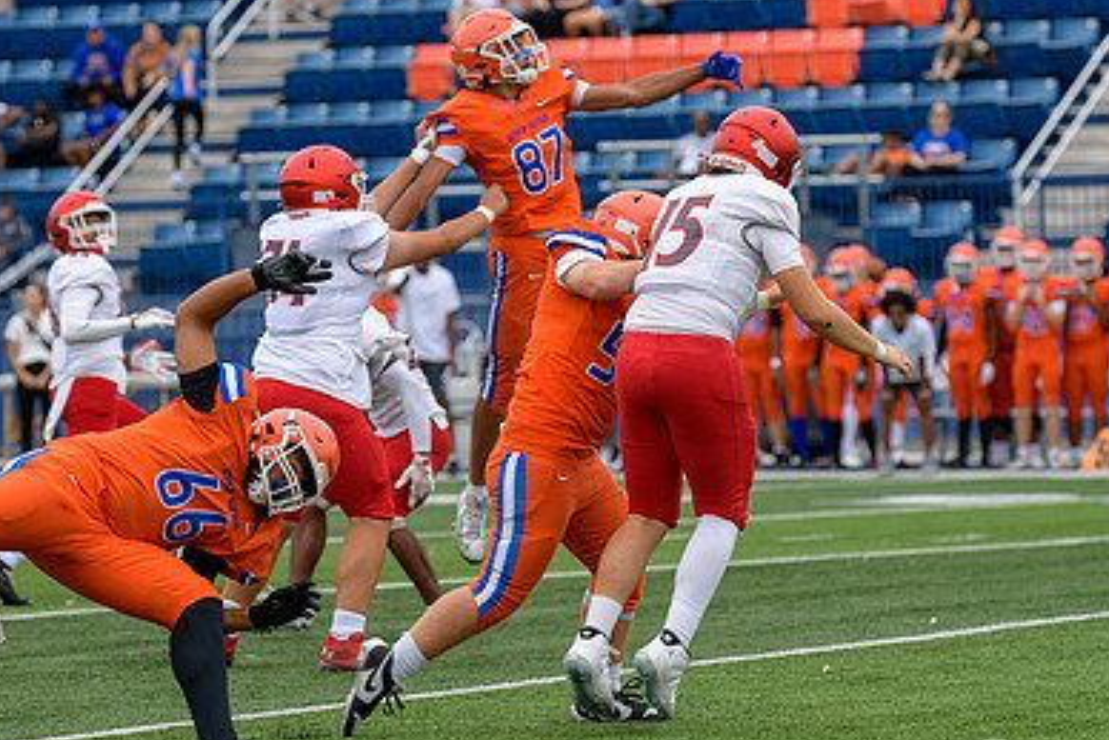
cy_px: 396
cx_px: 454
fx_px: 7365
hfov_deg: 8.6
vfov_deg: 5.8
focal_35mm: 239
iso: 320
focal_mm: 160
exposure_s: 1/800
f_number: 3.5
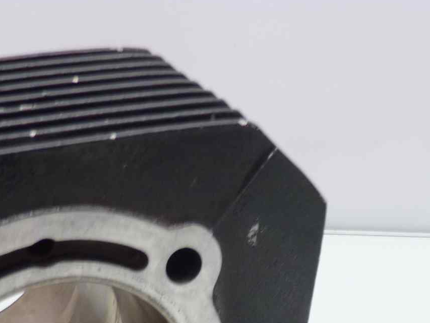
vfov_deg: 17.7
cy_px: 479
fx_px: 932
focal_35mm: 75
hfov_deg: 26.0
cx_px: 241
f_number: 3.3
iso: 80
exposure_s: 1/10
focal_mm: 4.1
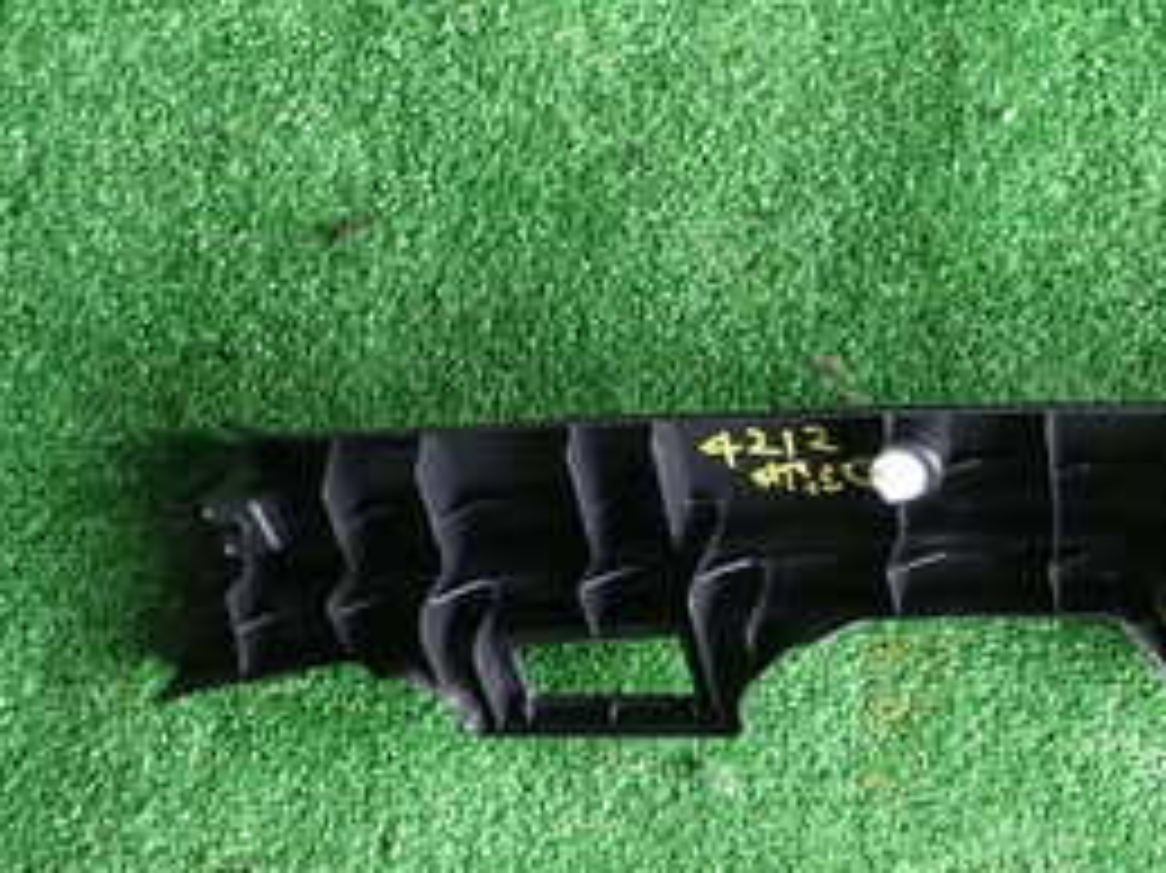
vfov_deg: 25.1
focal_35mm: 58
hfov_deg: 29.5
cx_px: 1324
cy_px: 540
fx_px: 1953
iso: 125
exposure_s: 1/60
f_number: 2
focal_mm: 4.5
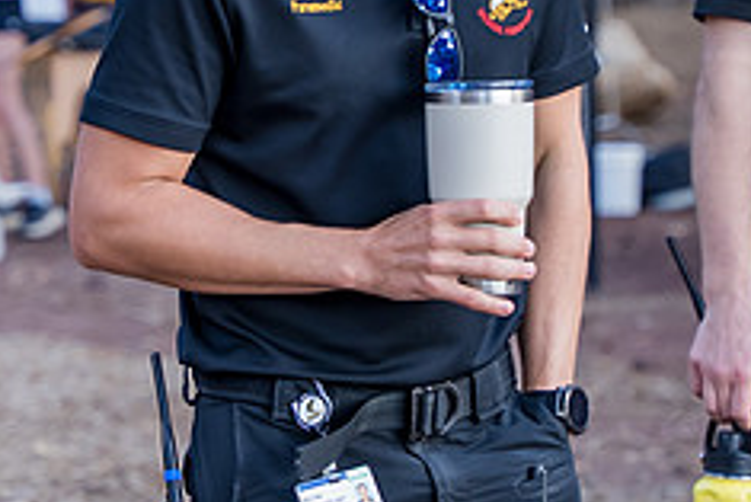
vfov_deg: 6.2
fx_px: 4634
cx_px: 340
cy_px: 245
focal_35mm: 222
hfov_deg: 9.3
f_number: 3.2
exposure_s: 1/160
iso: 400
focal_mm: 70
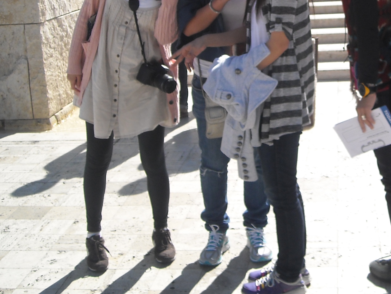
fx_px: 757
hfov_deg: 28.5
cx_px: 299
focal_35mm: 67
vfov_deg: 21.4
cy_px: 26
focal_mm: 5.7
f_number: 5.6
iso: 77
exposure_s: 1/250
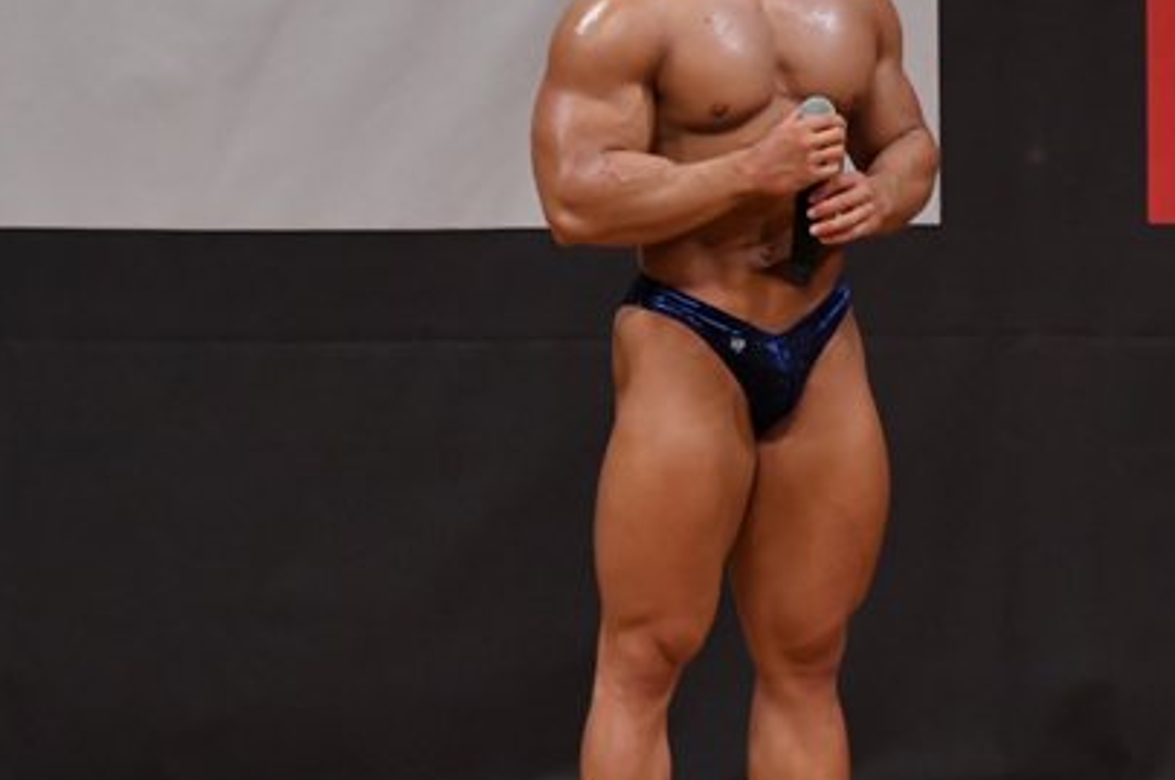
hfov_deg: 3.8
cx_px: 817
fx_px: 17799
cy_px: 342
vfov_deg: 2.5
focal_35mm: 546
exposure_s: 1/400
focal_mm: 190
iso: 4000
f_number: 5.6
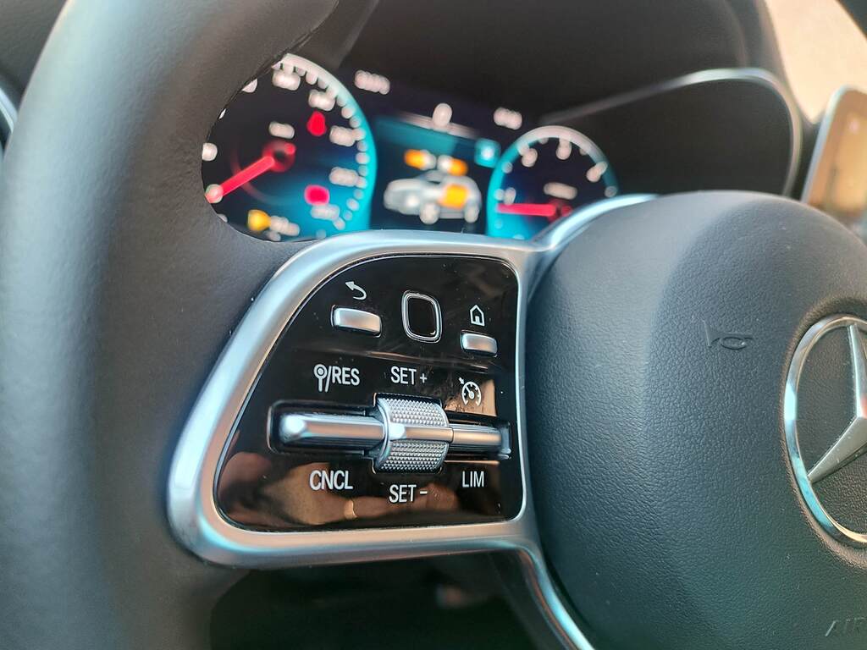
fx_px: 626
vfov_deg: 54.9
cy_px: 325
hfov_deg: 69.4
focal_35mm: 25
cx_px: 434
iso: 271
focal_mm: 5.95
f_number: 1.89
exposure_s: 1/25
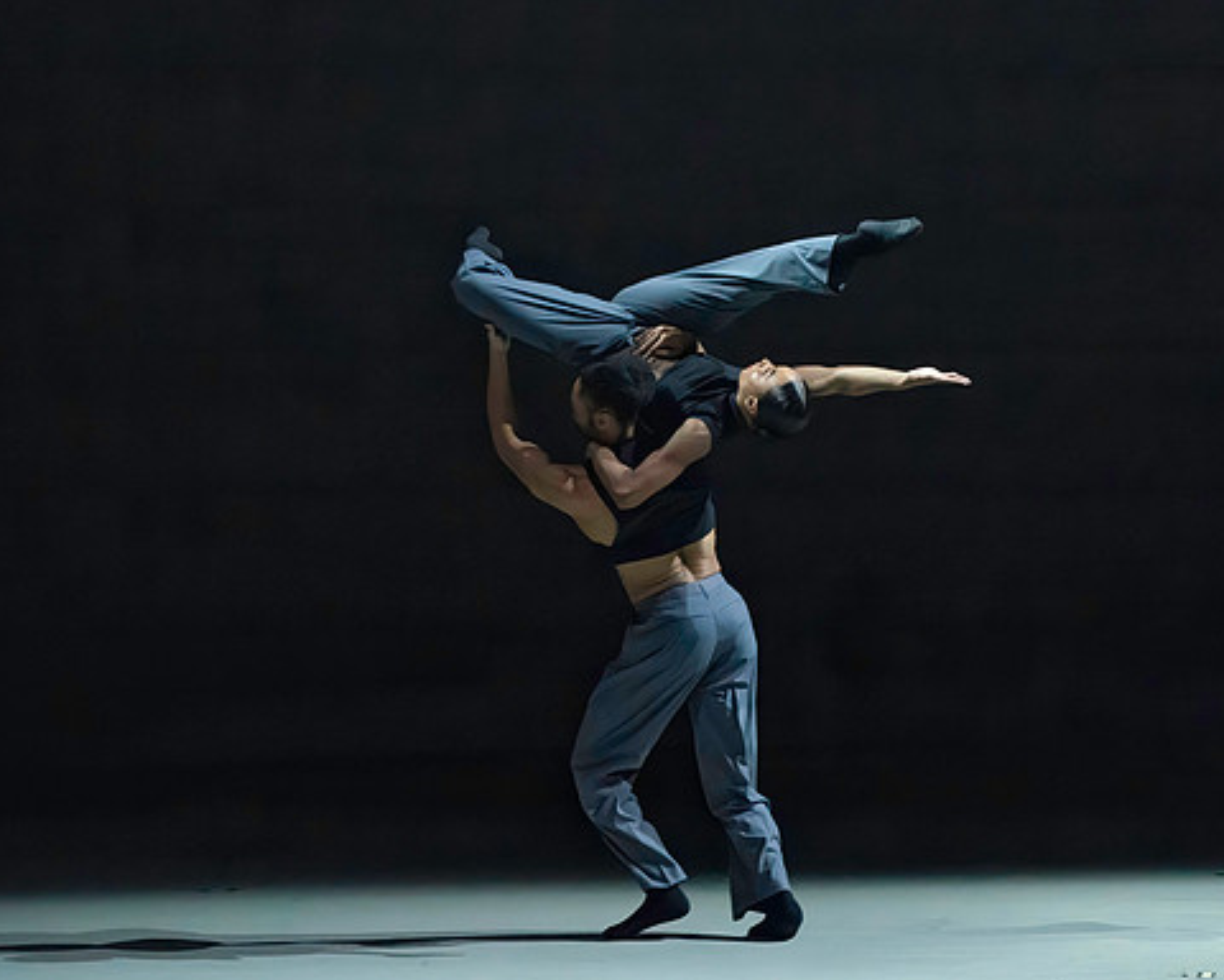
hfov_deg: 5.7
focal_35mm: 337
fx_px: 12208
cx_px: 743
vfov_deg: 4.6
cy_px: 456
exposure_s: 1/400
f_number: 5.6
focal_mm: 232
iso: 20000
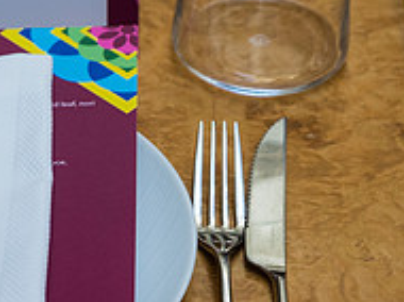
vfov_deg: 10.1
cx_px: 60
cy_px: 190
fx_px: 1713
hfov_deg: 13.4
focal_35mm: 147
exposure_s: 1/125
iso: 800
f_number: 5
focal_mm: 50
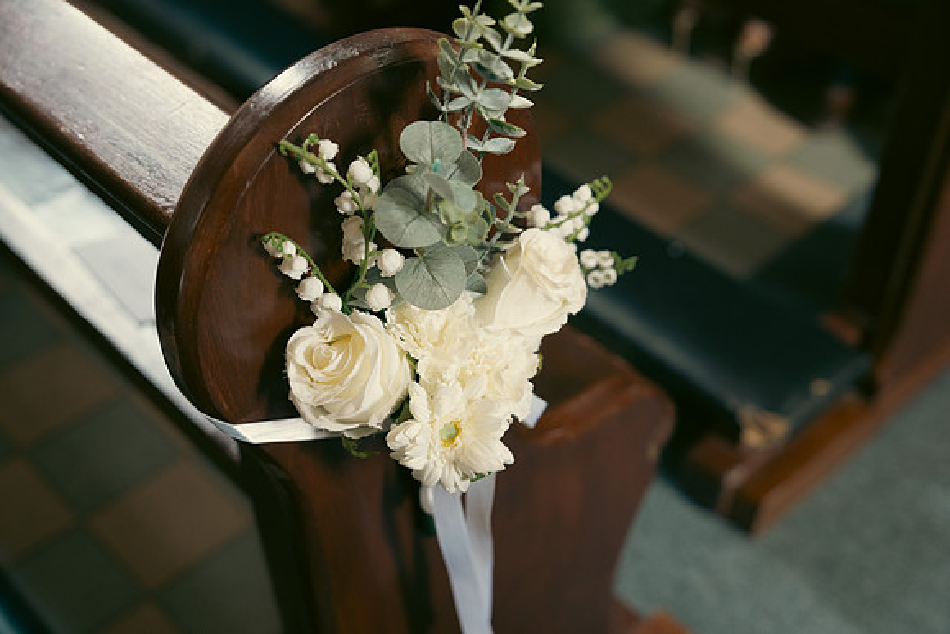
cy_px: 317
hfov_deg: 44.5
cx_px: 475
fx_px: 1161
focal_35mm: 44
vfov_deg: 30.5
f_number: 3.5
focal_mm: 44
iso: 1600
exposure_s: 1/200
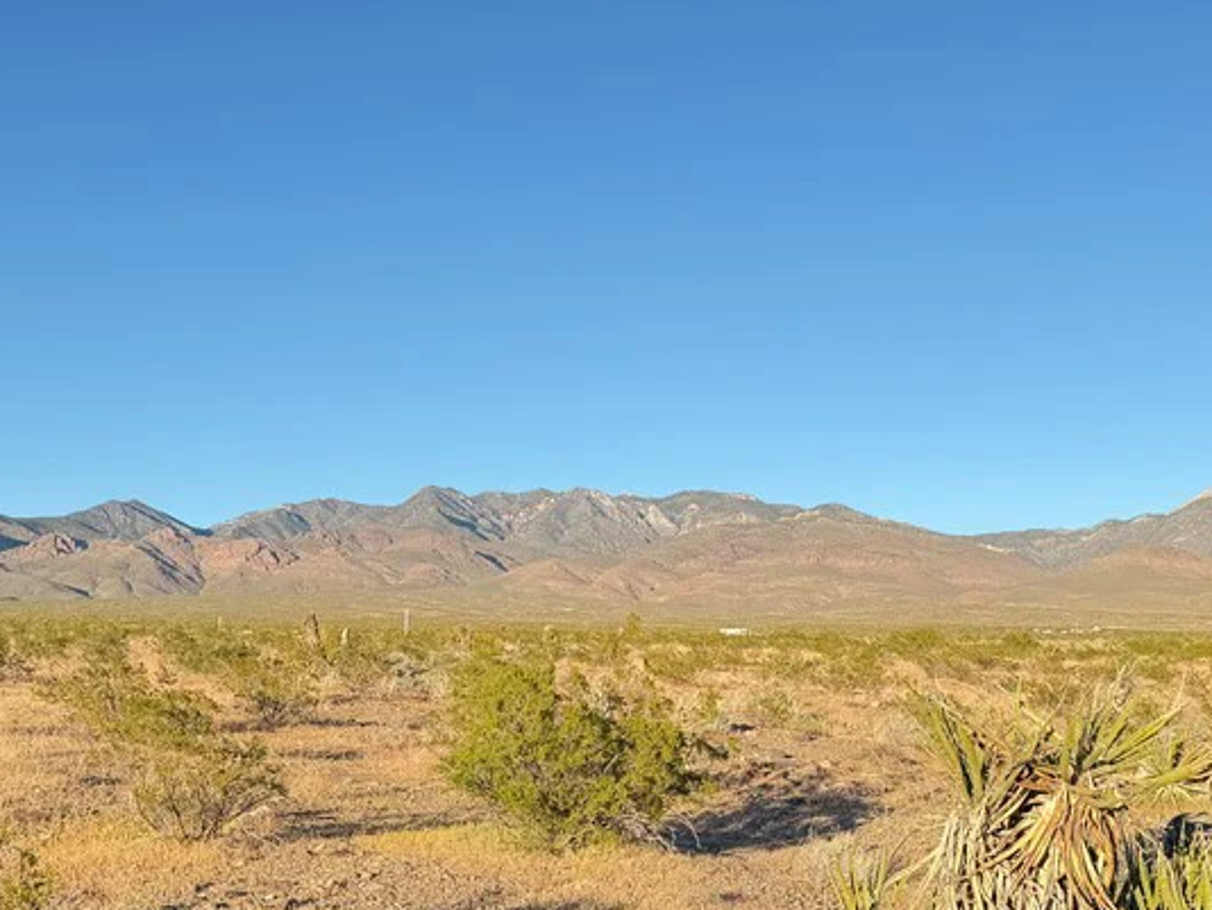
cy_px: 667
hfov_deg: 41.2
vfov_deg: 31.1
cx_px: 547
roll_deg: -0.9
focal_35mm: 46
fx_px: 1611
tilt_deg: +1.9
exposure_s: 1/1337
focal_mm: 6.76
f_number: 1.78
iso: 80
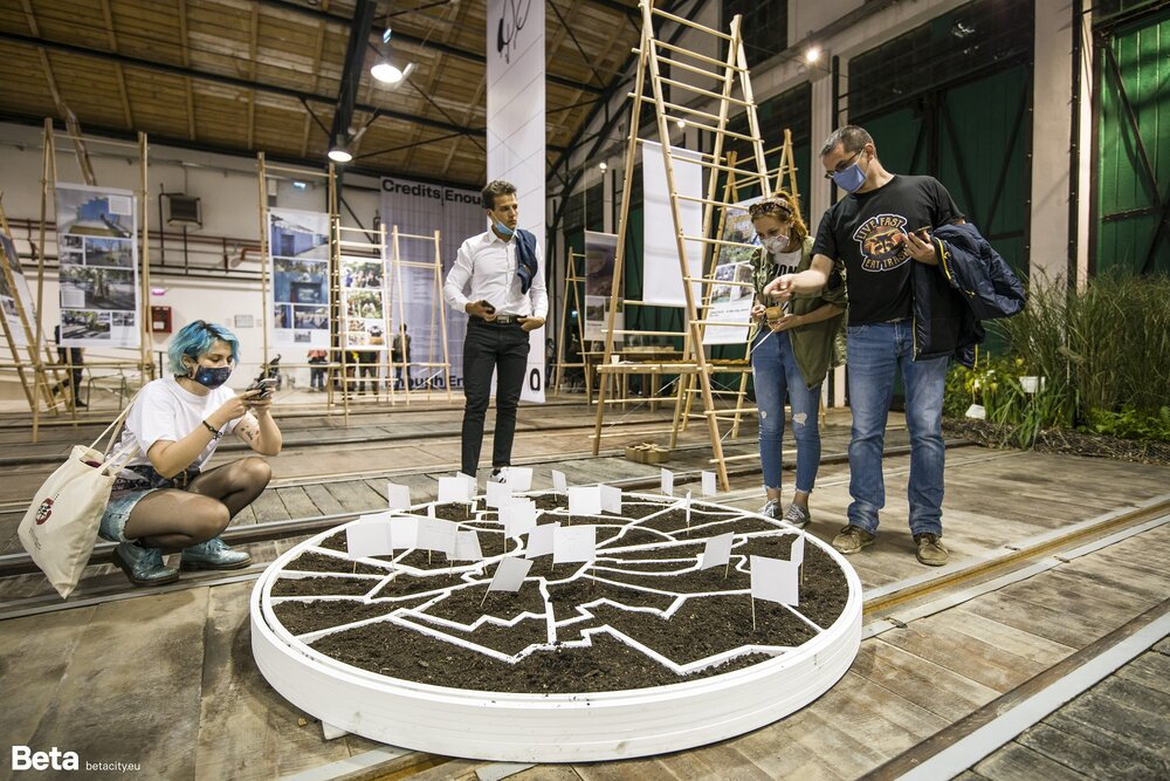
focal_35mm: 19
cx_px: 585
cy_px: 390
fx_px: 618
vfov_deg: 64.6
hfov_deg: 86.9
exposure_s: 1/125
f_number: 2.8
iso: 800
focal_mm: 19
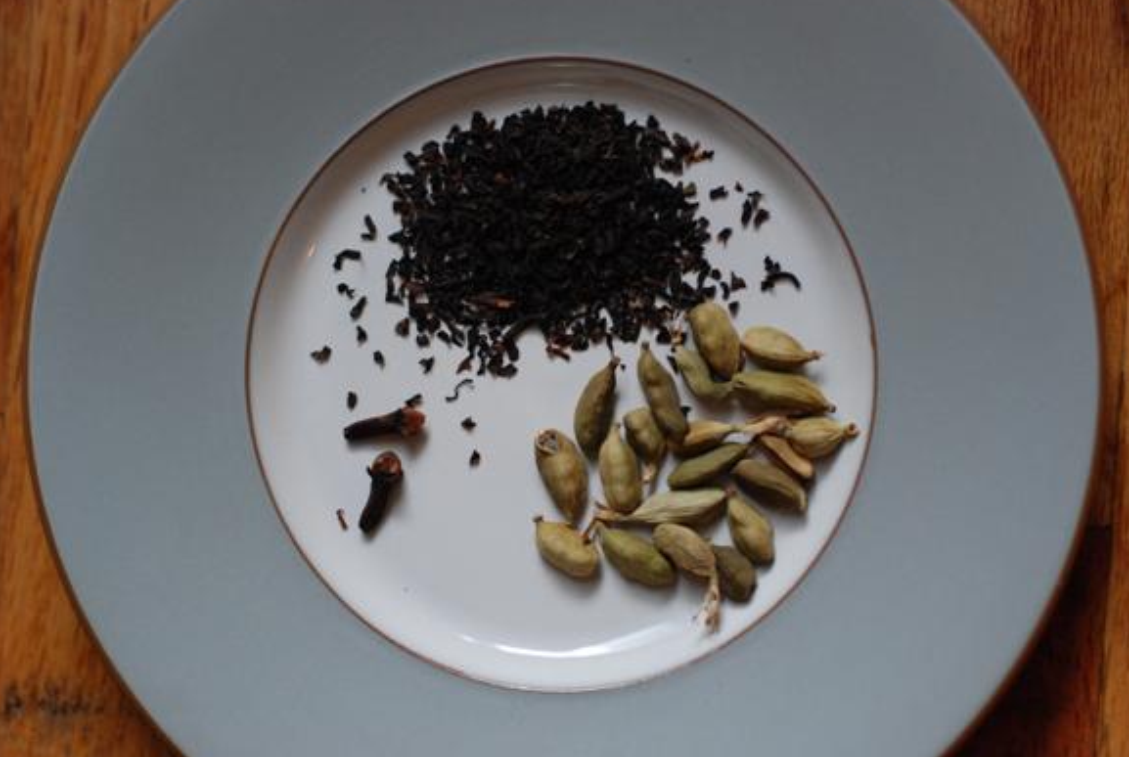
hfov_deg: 25.9
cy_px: 368
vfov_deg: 17.6
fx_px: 2451
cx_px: 550
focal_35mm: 78
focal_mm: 50
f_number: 2.8
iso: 800
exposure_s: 1/60
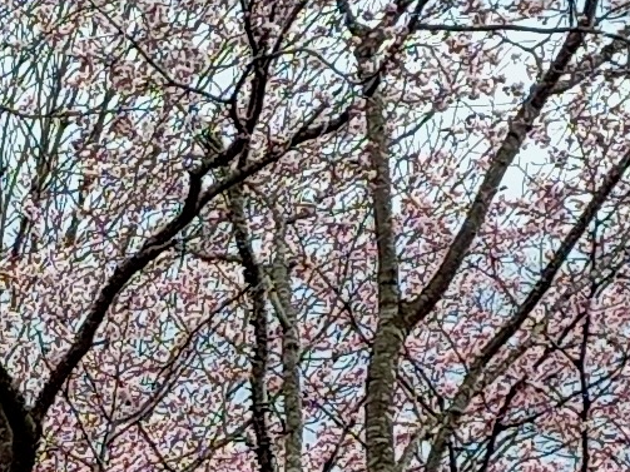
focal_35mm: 199
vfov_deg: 7.4
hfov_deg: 9.8
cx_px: -118
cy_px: 679
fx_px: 3621
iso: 50
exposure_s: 1/597
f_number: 1.8
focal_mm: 4.65
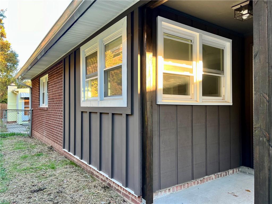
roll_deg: -0.3
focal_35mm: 26
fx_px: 204
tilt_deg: +0.2
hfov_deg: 67.3
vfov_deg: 53.1
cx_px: 136
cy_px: 102
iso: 50
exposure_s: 1/121
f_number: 1.5
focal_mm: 5.7
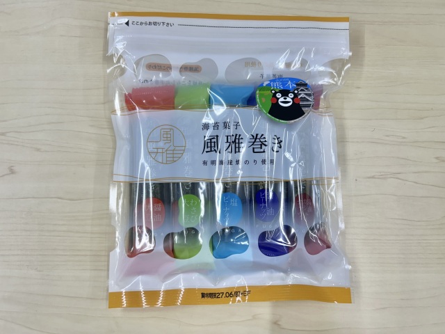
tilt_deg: -84.6
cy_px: 167
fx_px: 334
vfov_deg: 53.1
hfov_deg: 67.3
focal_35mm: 26
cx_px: 222
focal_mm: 5.7
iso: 50
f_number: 1.5
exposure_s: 1/100
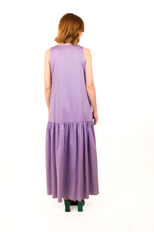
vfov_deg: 43.6
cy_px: 116
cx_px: 77
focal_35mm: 45
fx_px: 289
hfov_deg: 29.8
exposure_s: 1/160
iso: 640
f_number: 4
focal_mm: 45
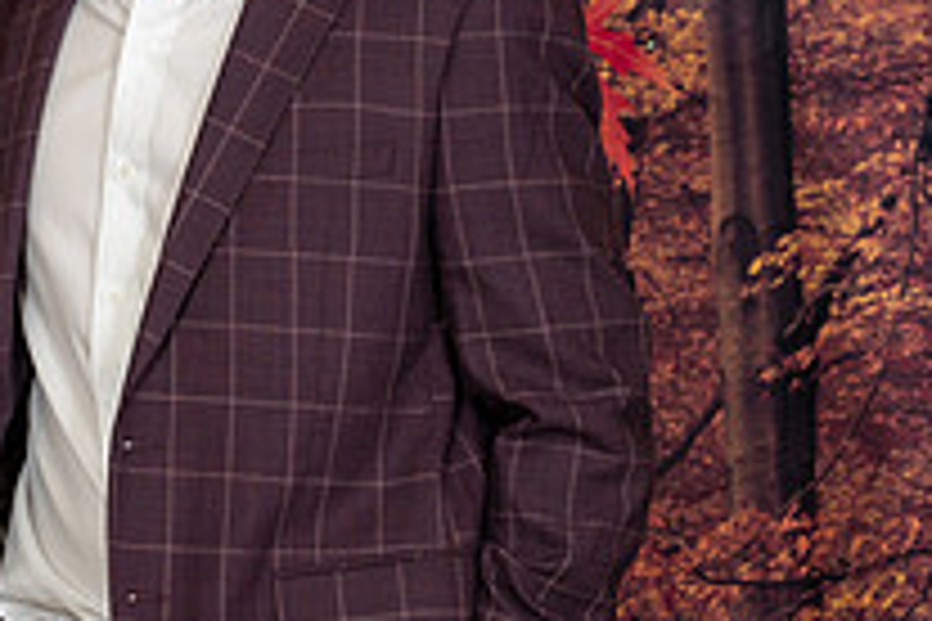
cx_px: -253
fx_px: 4530
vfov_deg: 7.8
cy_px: 198
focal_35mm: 175
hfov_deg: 11.5
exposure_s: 1/80
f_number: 5.6
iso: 800
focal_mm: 59
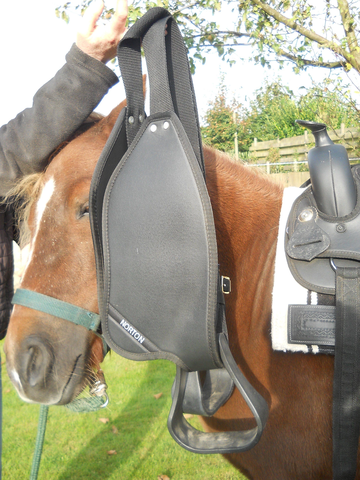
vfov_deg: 45.8
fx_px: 569
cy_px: 240
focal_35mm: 41
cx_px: 180
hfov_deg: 35.1
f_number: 3.1
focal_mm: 6.72
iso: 125
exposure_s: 1/250
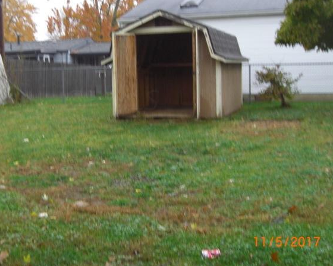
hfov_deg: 35.0
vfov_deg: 28.5
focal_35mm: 53
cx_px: 111
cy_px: 100
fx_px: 522
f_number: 2.7
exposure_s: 1/100
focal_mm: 6.2
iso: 100
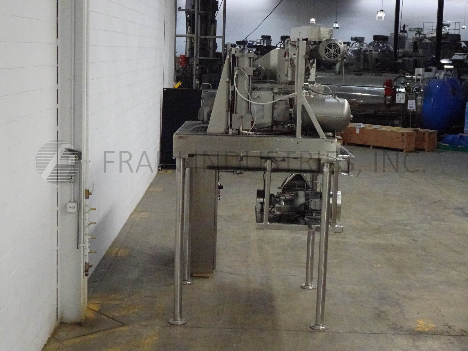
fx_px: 811
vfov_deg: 24.4
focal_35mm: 60
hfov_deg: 32.2
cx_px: 234
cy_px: 176
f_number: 4.5
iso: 2000
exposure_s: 1/250
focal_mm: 9.55
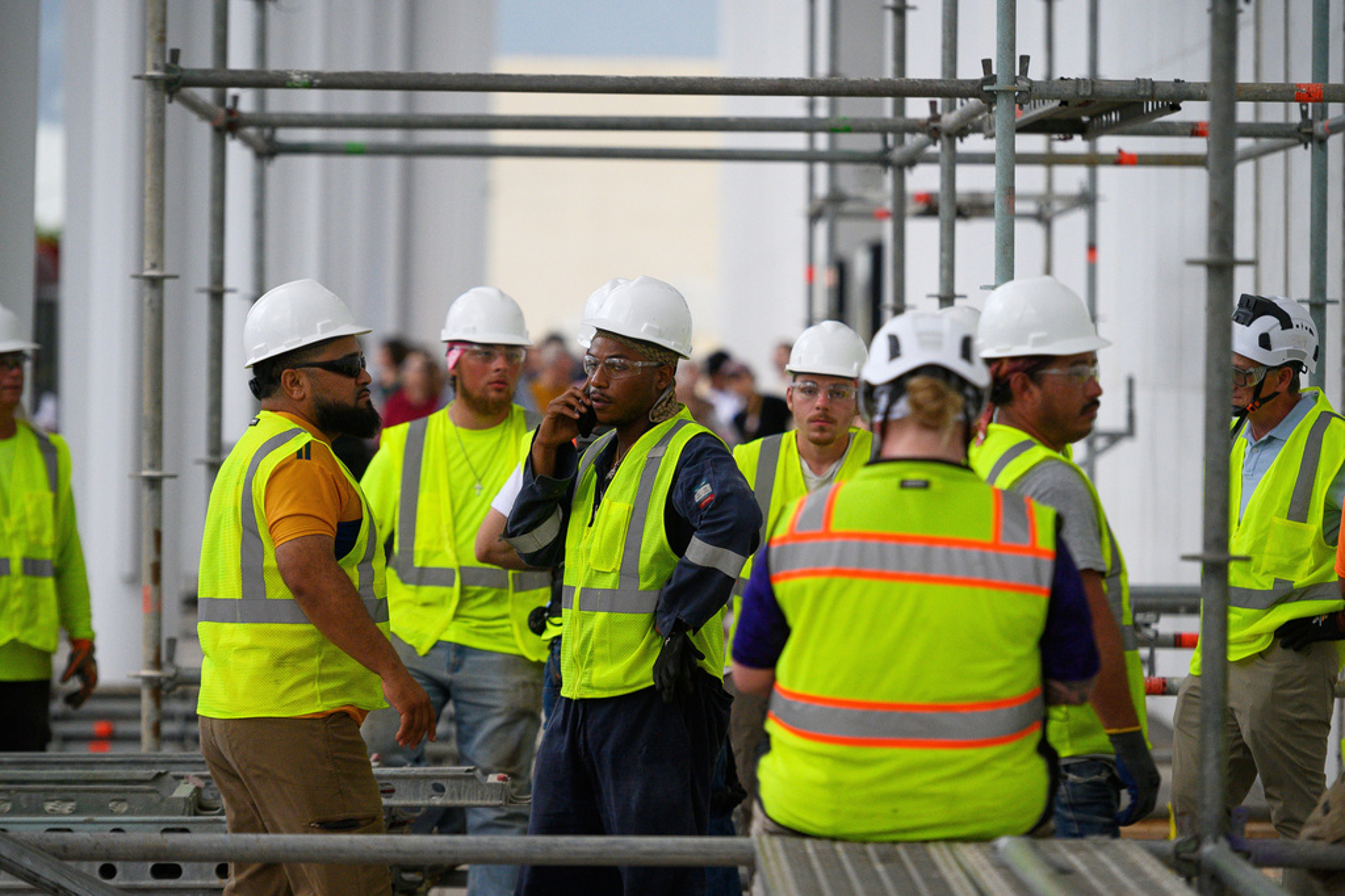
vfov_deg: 8.6
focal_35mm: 160
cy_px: 448
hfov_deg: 12.8
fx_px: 5976
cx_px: 672
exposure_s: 1/400
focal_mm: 160
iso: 2000
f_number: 2.8
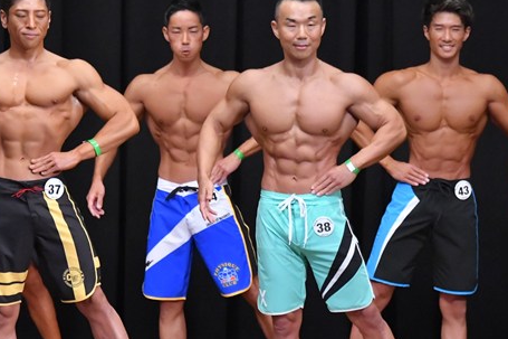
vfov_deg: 3.7
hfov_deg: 5.6
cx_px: 184
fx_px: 5219
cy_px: 186
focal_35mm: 370
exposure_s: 1/400
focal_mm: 145
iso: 8000
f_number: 5.6
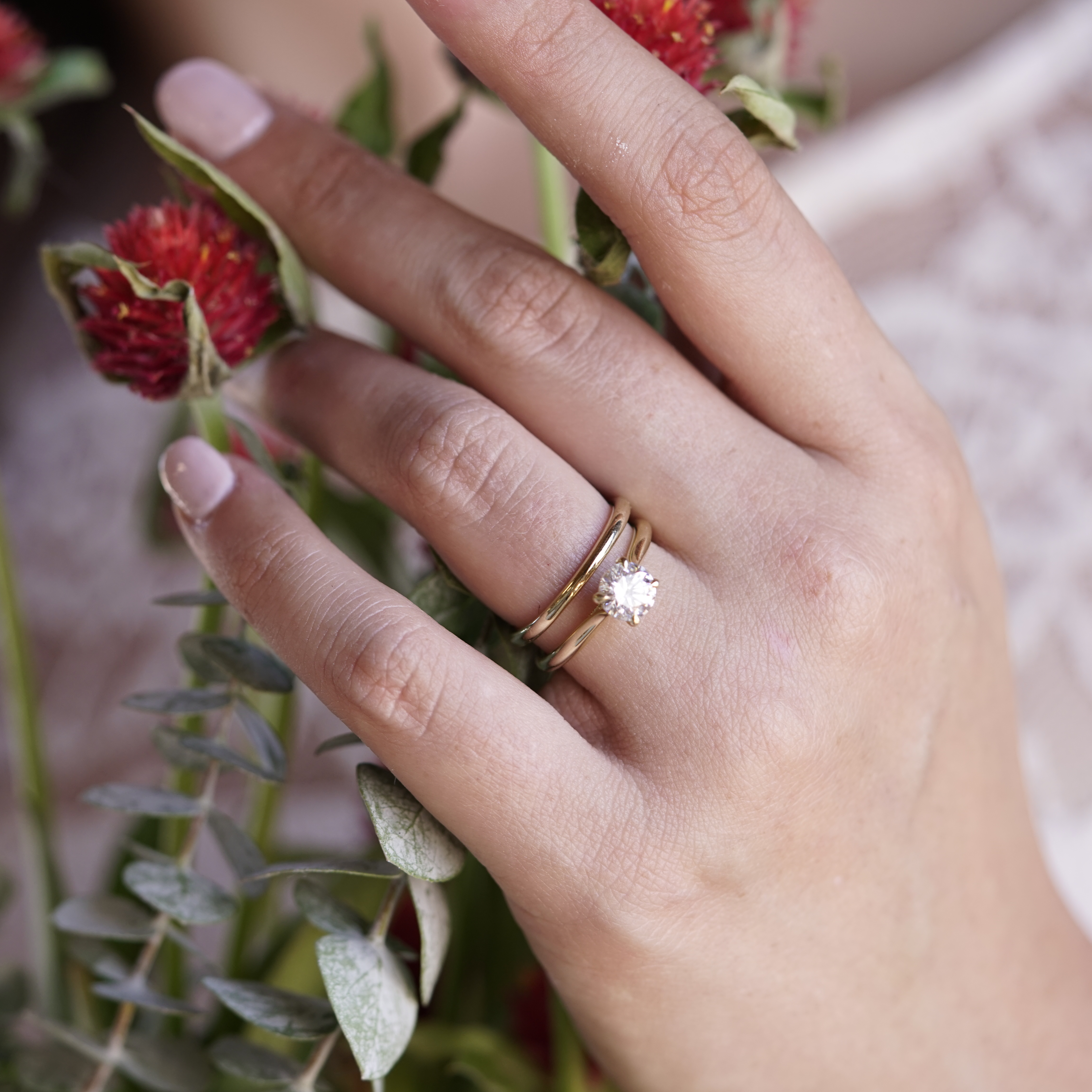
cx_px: 301
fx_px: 4747
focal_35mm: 133
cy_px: 545
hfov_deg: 13.1
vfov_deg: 13.1
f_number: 3.5
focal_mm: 90
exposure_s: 1/160
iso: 400
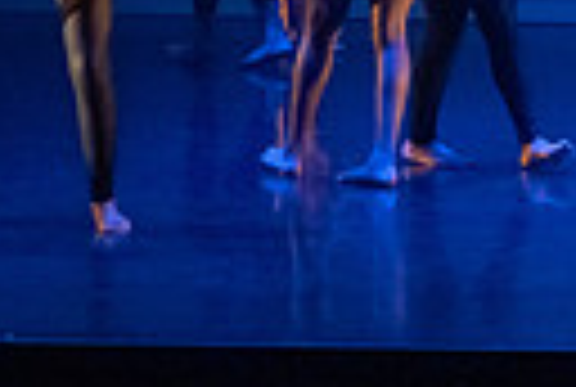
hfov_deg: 7.1
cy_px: -138
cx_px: 1180
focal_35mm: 280
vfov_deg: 4.9
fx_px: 4490
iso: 4000
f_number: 3.2
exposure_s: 1/250
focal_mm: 57
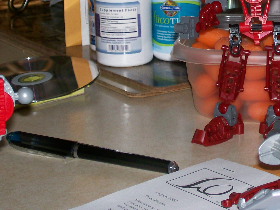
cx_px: 212
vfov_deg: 11.8
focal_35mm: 125
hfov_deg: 15.7
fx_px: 1011
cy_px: 62
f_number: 3.8
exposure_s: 1/95.5
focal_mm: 11.6
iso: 80
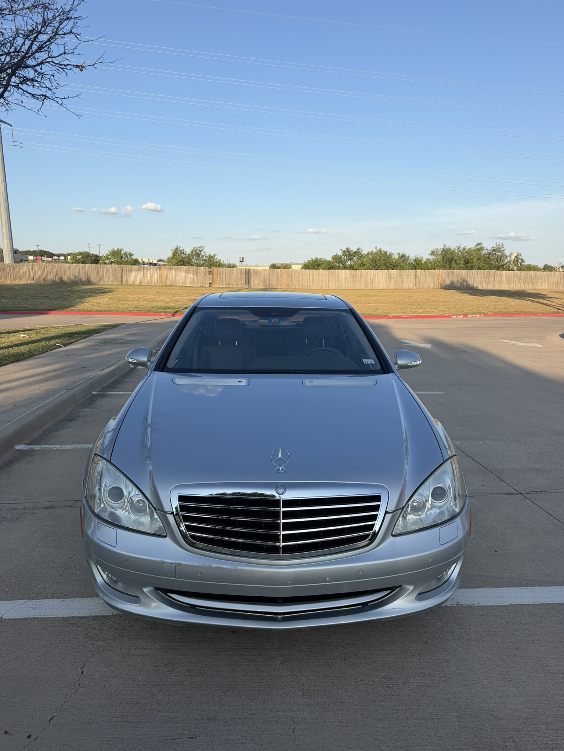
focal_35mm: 24
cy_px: 376
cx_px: 282
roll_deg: -0.4
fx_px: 521
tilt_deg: -11.1
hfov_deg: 56.8
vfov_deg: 71.6
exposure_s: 1/2445
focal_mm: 6.76
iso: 80
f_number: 1.78
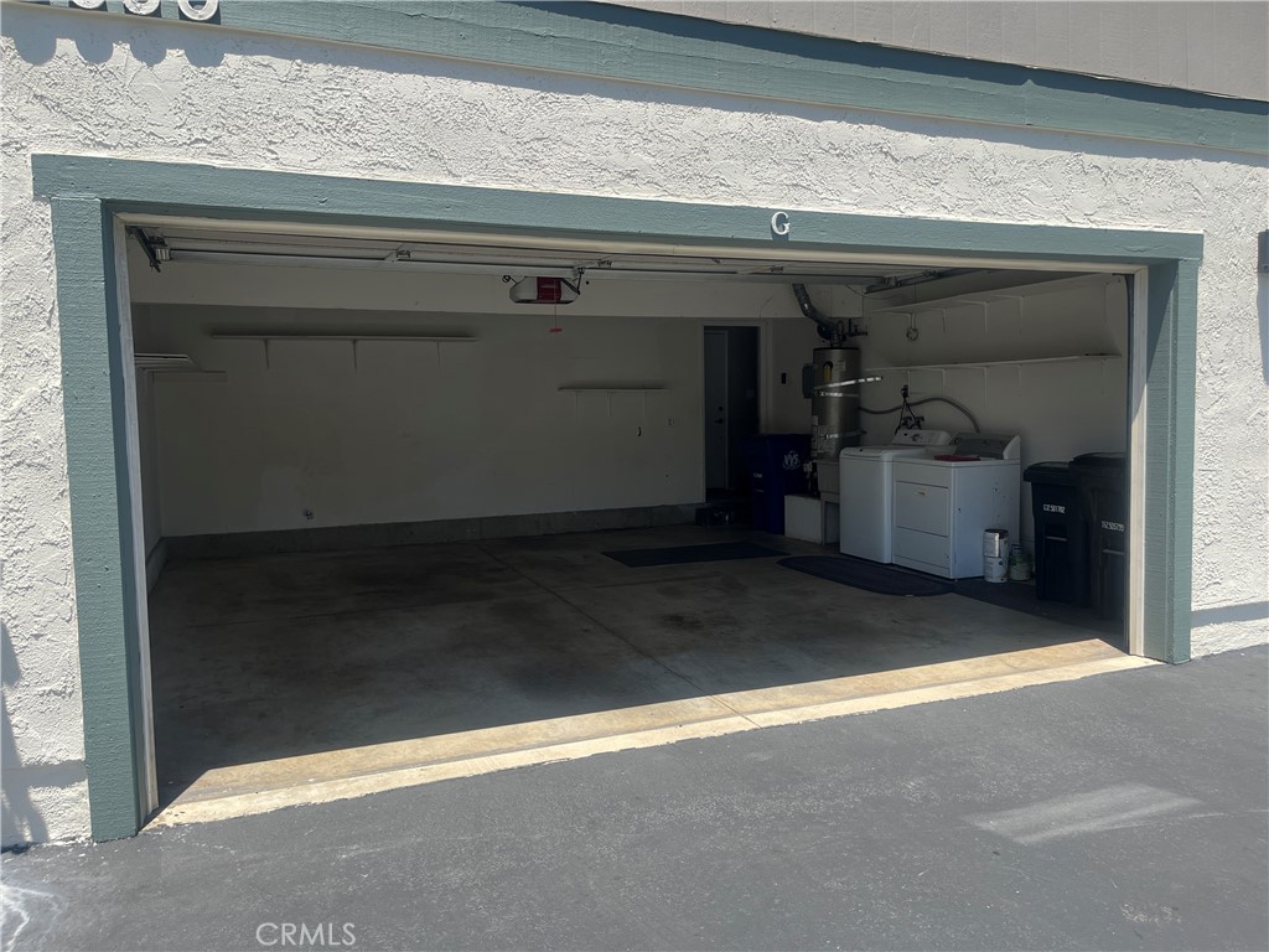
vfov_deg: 53.1
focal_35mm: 26
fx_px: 953
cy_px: 476
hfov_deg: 67.3
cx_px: 634
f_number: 1.6
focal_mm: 5.1
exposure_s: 1/1776
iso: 50
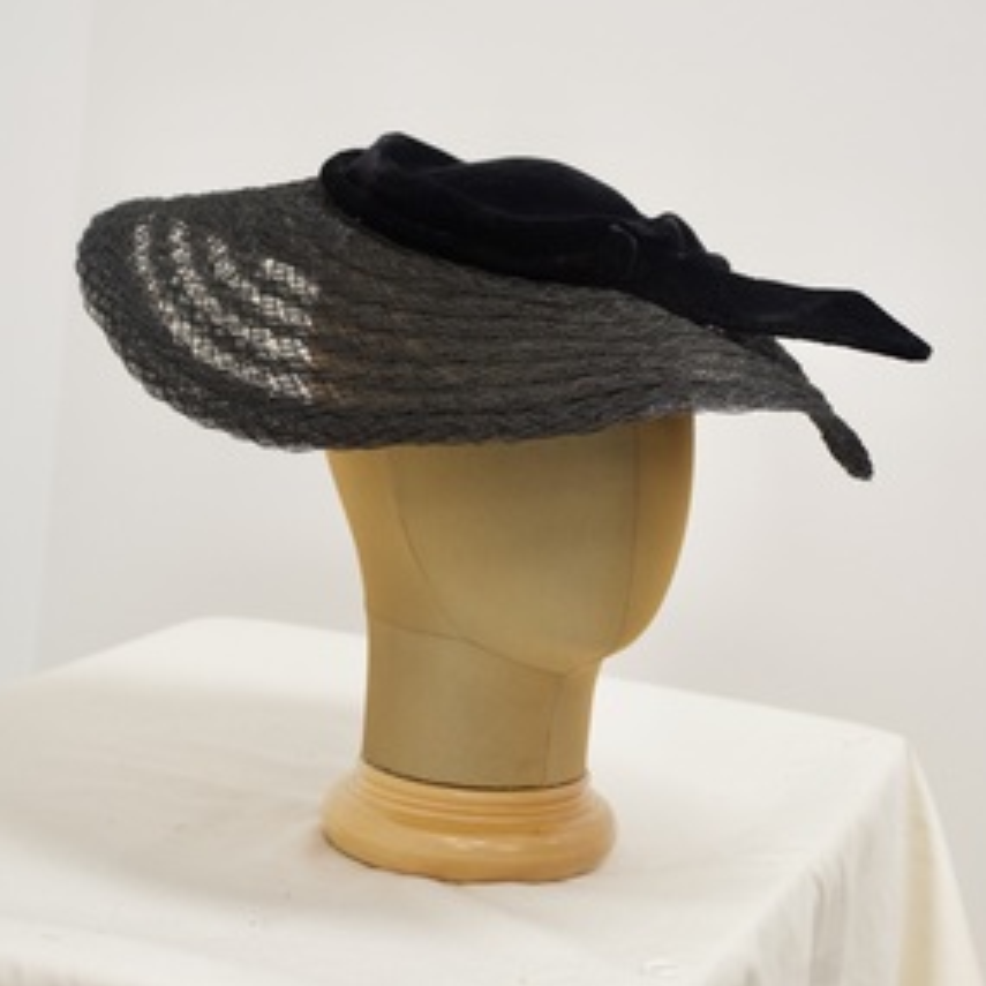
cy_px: 439
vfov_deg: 19.1
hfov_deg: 19.2
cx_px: 505
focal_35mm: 91
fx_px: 2922
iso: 1600
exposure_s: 1/80
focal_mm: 45
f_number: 6.3
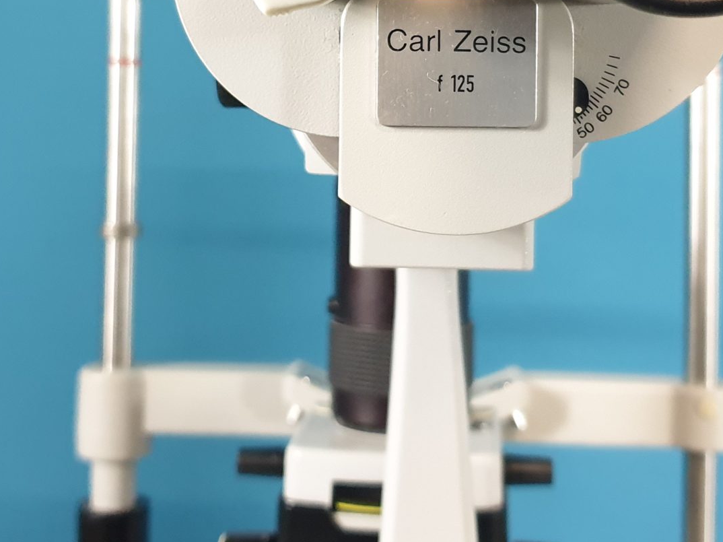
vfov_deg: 23.2
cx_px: 390
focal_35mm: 62
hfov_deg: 31.2
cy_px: 80
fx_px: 1295
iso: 400
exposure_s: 1/50
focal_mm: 4.3
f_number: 1.5
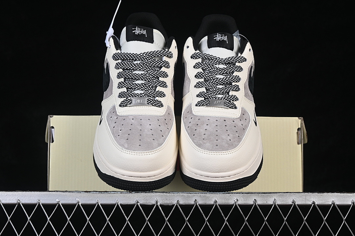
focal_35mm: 75
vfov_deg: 18.2
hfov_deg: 27.0
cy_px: 118
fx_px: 740
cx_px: 178
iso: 160
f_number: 8
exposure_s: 1/80
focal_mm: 50
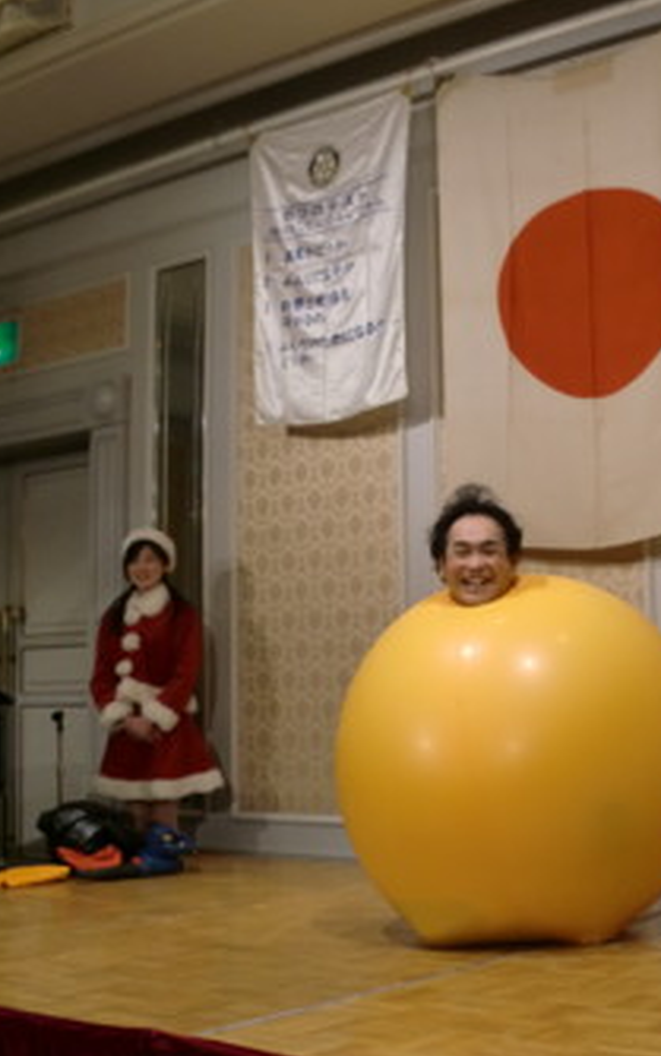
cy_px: 528
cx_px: 509
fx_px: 1440
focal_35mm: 50
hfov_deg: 25.5
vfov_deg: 40.3
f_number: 3.1
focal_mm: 6.3
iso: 125
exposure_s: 1/60
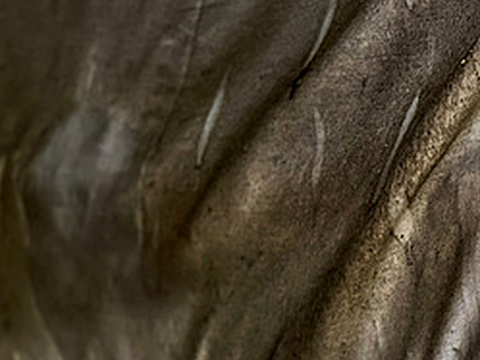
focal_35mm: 149
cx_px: 337
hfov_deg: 13.2
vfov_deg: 9.9
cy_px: 380
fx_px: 2067
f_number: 2.2
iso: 200
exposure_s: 1/120
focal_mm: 7.5
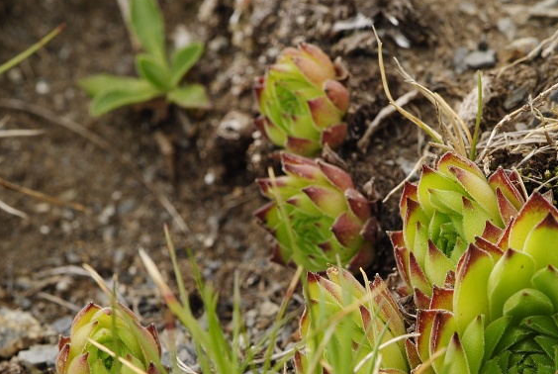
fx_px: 2805
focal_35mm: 181
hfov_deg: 11.4
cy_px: 260
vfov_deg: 7.6
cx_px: 312
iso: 200
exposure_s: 1/125
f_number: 11
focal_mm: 85
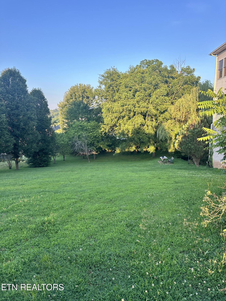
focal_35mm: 24
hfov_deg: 56.8
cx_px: 113
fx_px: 209
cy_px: 150
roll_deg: -0.7
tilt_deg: -7.4
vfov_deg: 71.6
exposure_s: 1/535
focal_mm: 6.86
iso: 80
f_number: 1.78
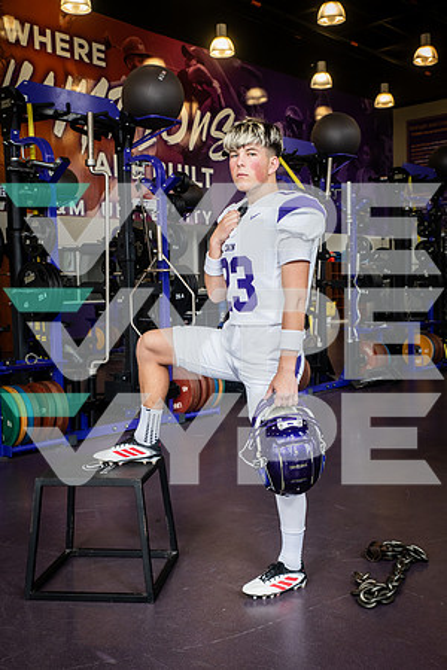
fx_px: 782
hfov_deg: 31.9
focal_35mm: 42
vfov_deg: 46.4
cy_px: 335
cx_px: 224
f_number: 7.1
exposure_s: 1/250
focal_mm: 42
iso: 800
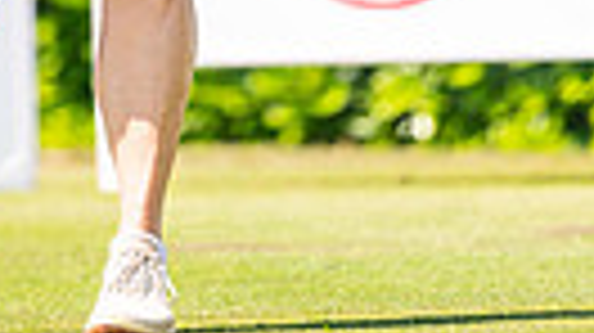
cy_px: -464
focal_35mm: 1075
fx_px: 16918
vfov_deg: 1.1
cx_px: -76
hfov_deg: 2.0
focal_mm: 300
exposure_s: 1/1600
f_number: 4.5
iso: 200
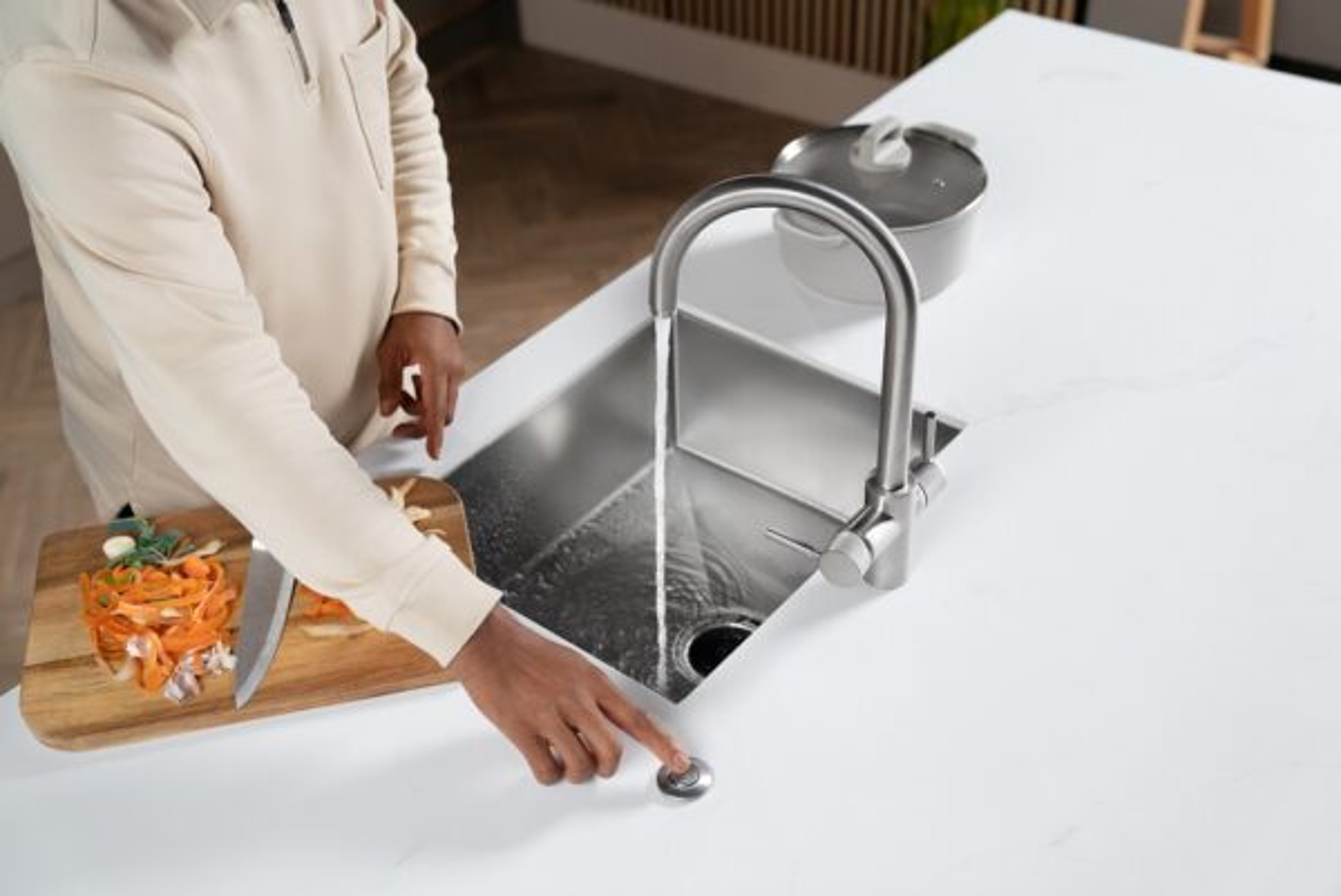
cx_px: 670
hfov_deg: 44.5
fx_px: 1640
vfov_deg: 30.6
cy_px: 448
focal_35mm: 44
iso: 640
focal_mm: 44
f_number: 3.2
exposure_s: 1/160
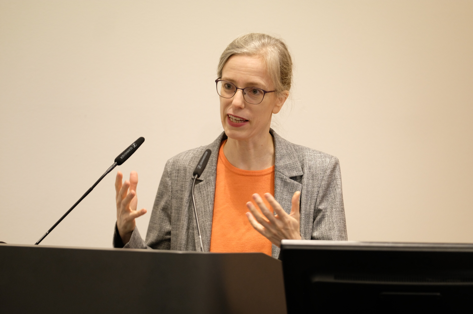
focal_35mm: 210
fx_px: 2757
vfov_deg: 6.5
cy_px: 157
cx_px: 236
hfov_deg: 9.8
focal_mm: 140
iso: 1000
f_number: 2.8
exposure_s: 1/125
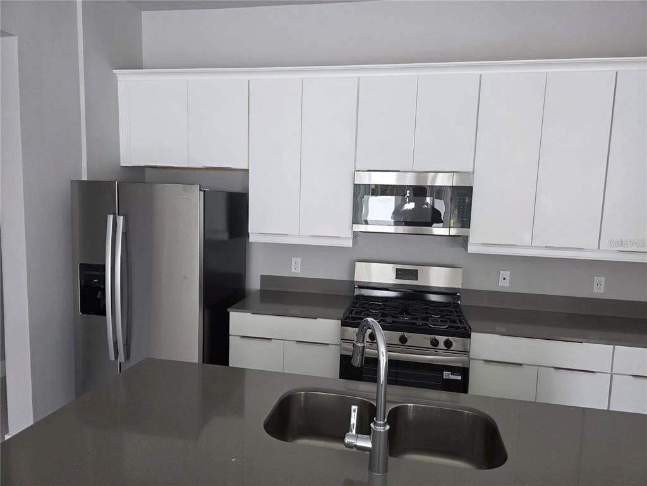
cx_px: 324
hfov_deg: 73.9
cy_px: 243
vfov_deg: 58.9
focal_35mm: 23
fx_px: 430
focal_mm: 6.3
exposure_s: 1/120
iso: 160
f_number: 1.7
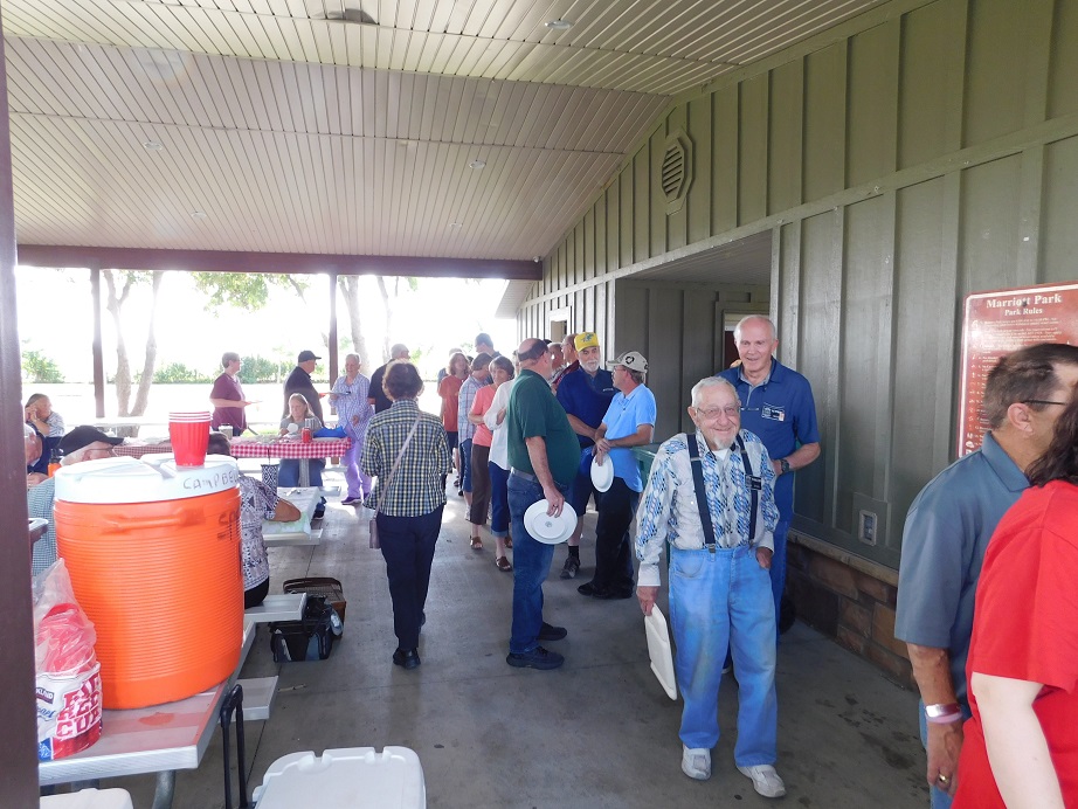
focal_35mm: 23
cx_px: 539
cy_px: 404
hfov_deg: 73.9
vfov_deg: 58.9
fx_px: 716
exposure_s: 1/40
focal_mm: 4
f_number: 3
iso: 125
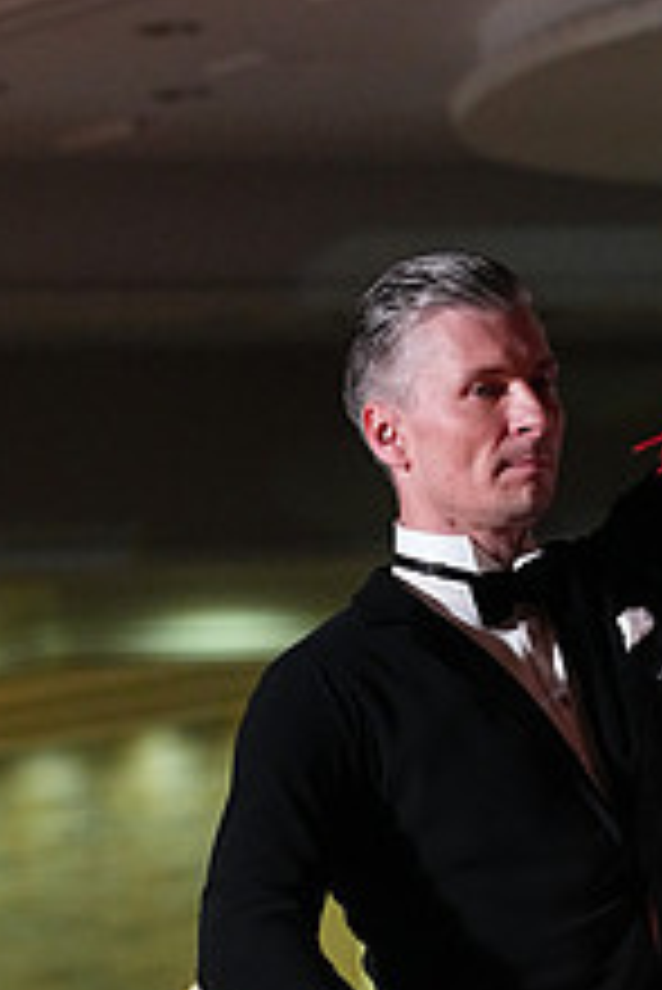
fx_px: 9418
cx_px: 700
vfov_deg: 6.0
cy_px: 1215
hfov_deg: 4.0
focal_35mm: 342
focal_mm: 130
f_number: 5
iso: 6400
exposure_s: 1/400
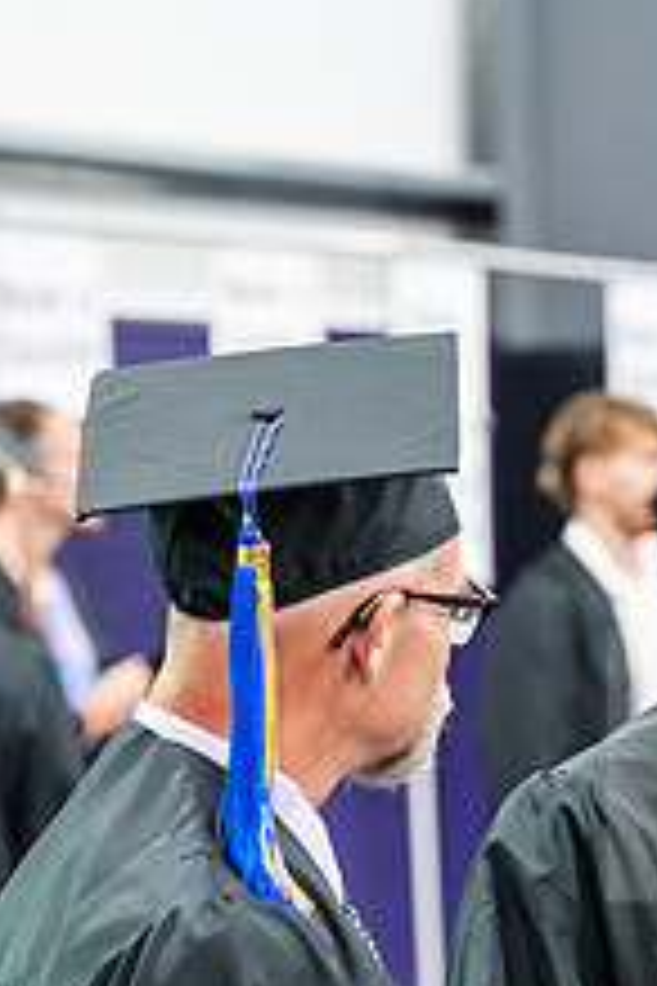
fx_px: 5502
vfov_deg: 10.1
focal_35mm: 201
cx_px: 508
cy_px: 1022
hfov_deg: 6.8
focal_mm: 70
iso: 4000
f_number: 2.8
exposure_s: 1/200
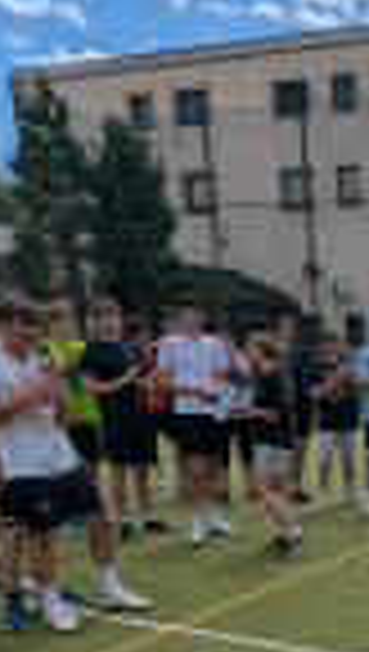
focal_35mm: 39
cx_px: 547
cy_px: 594
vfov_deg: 46.3
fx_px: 676
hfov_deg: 24.2
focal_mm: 1.95
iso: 42
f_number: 2.2
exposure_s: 1/3125
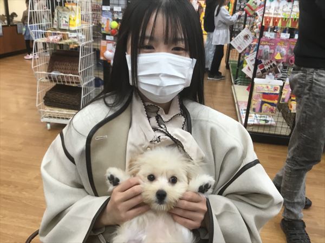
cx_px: 162
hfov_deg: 58.4
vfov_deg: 45.4
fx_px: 291
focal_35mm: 31
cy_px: 122
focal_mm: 3.3
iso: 80
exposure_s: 1/33
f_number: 2.4
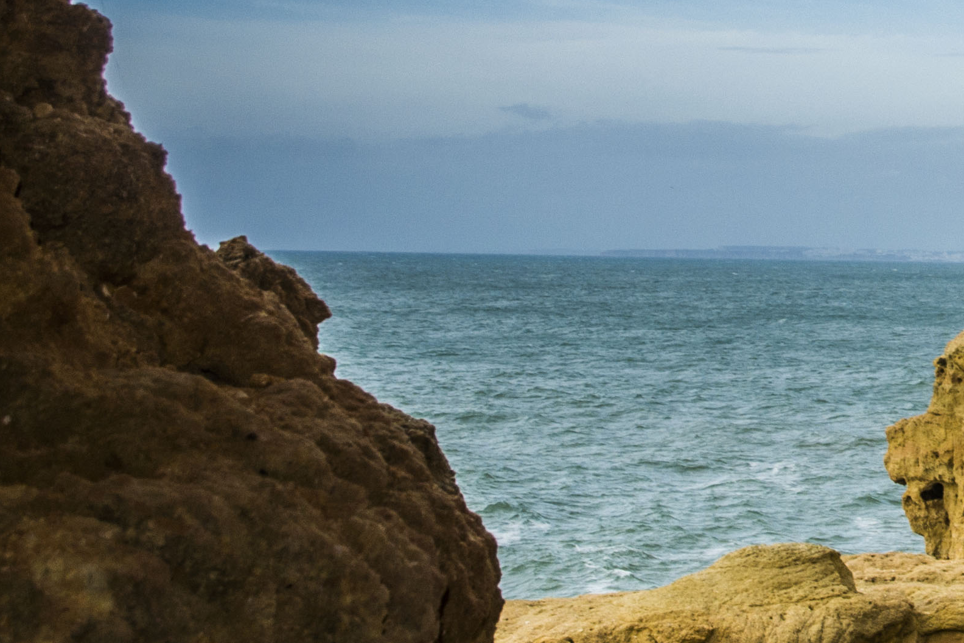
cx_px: 1131
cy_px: 160
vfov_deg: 14.2
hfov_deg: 20.0
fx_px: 2570
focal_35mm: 96
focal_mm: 22
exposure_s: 1/160
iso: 200
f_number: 5.6
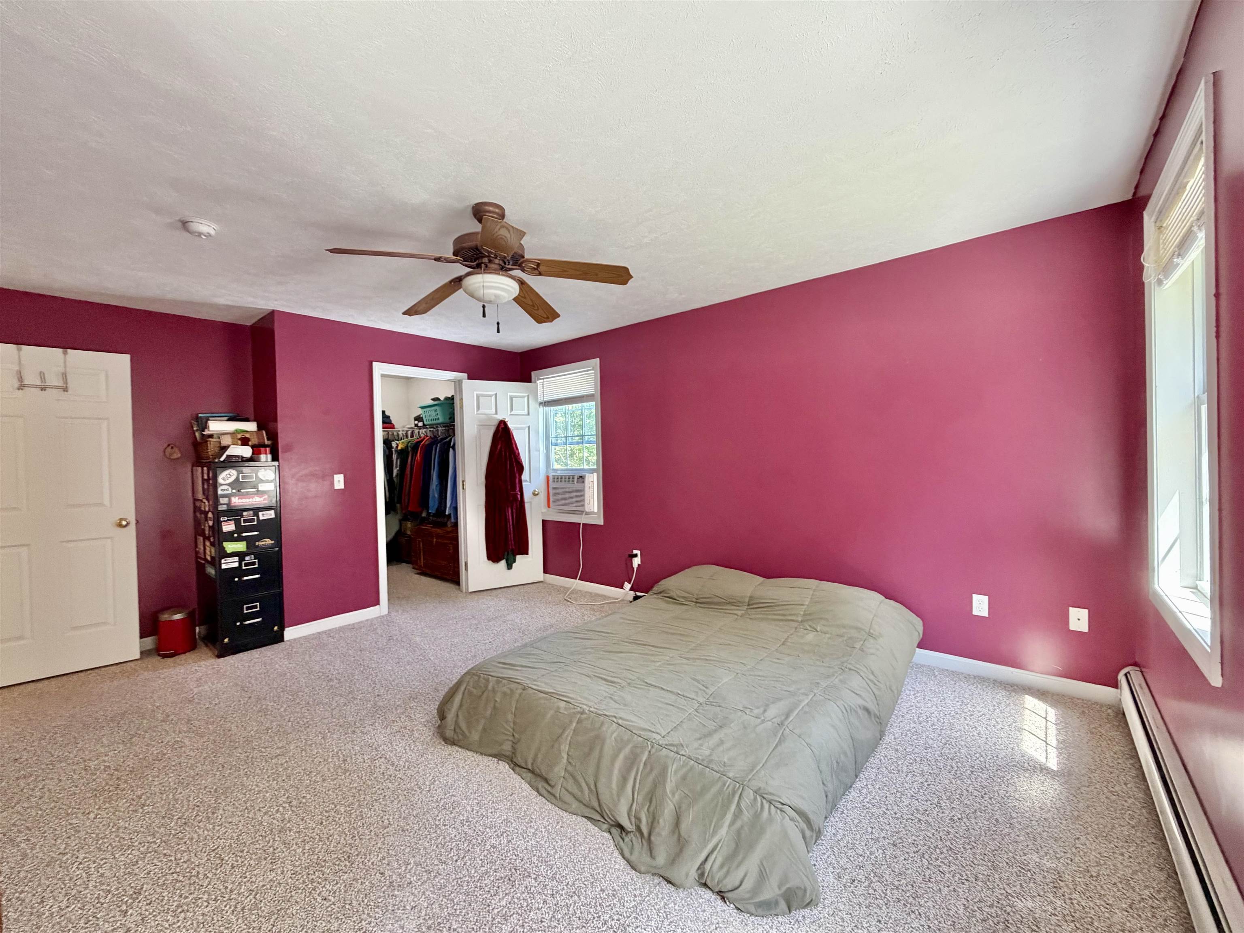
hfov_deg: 102.1
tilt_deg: +1.2
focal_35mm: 14
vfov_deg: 85.7
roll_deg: +2.5
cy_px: 466
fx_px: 503
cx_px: 622
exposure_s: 1/87
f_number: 2.2
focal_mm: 2.22
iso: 320
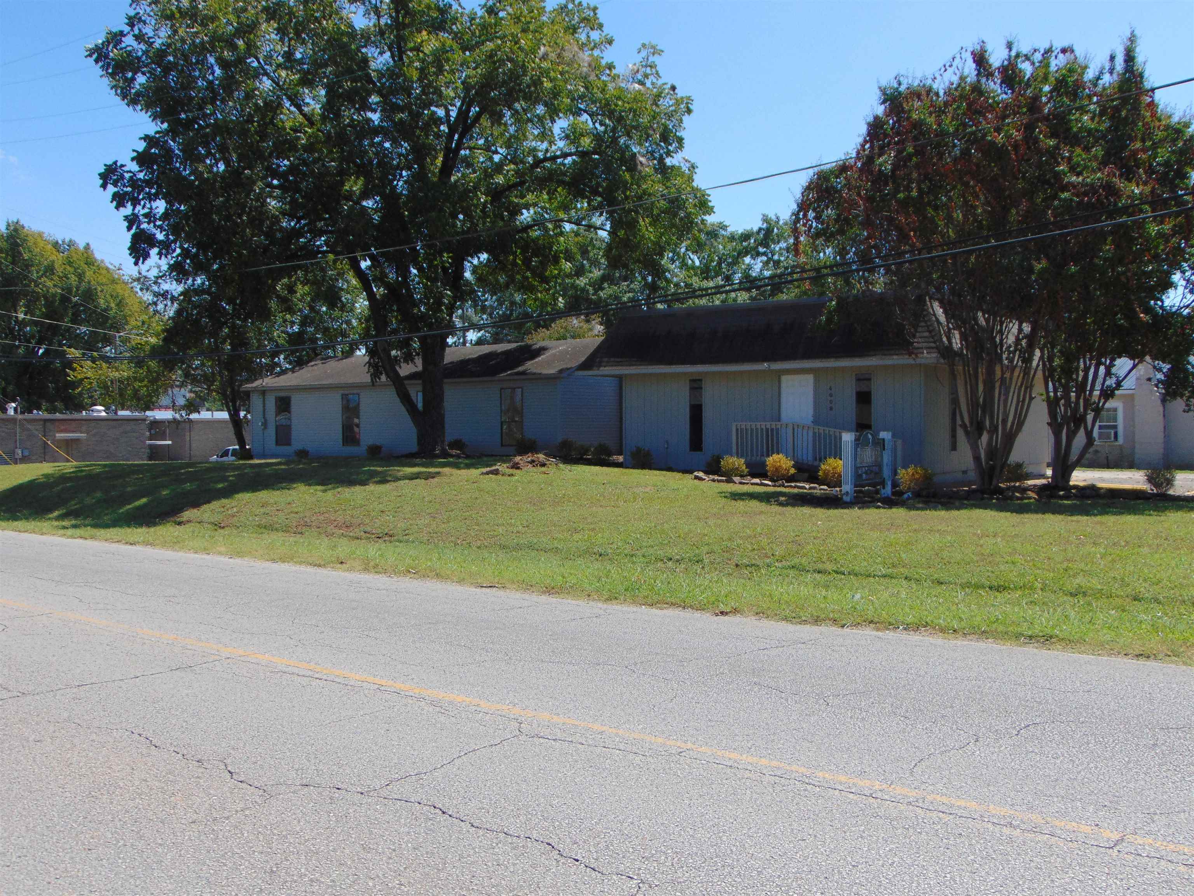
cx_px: 597
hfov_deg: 55.4
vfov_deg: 42.9
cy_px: 448
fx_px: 1138
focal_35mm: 33
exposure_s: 1/1000
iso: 80
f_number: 3.2
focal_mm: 5.8
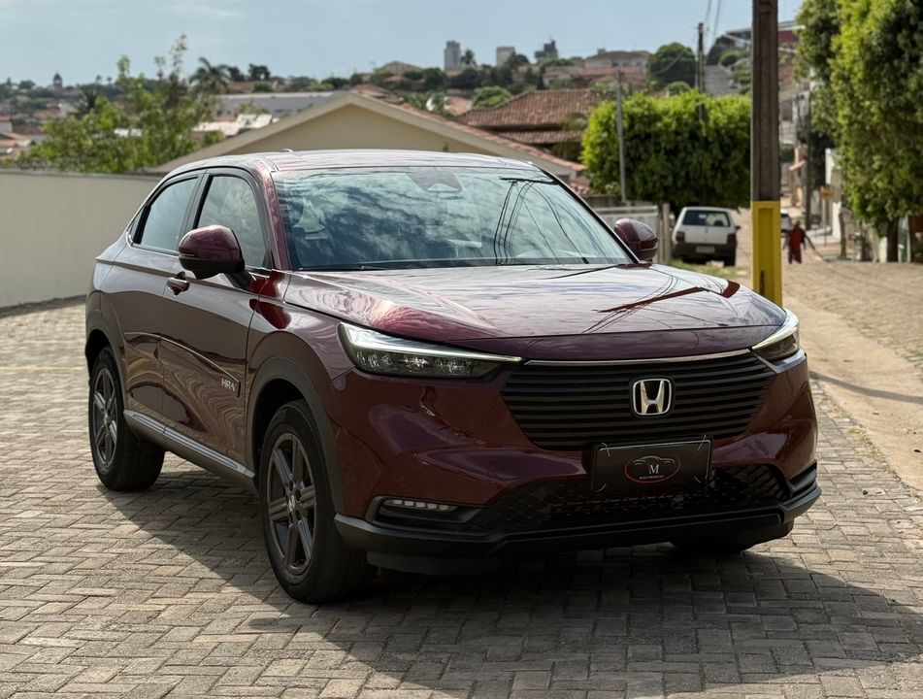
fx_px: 1284
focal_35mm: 48
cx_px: 462
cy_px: 350
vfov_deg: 30.4
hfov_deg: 39.5
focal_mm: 6.76
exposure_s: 1/6024
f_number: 1.78
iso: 100
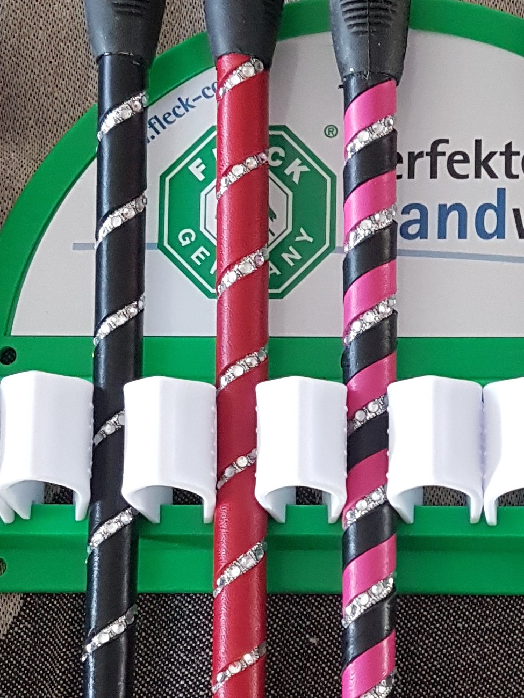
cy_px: 349
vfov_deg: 67.3
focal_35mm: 26
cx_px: 262
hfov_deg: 53.1
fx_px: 525
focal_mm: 4.2
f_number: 1.7
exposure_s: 1/25
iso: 250
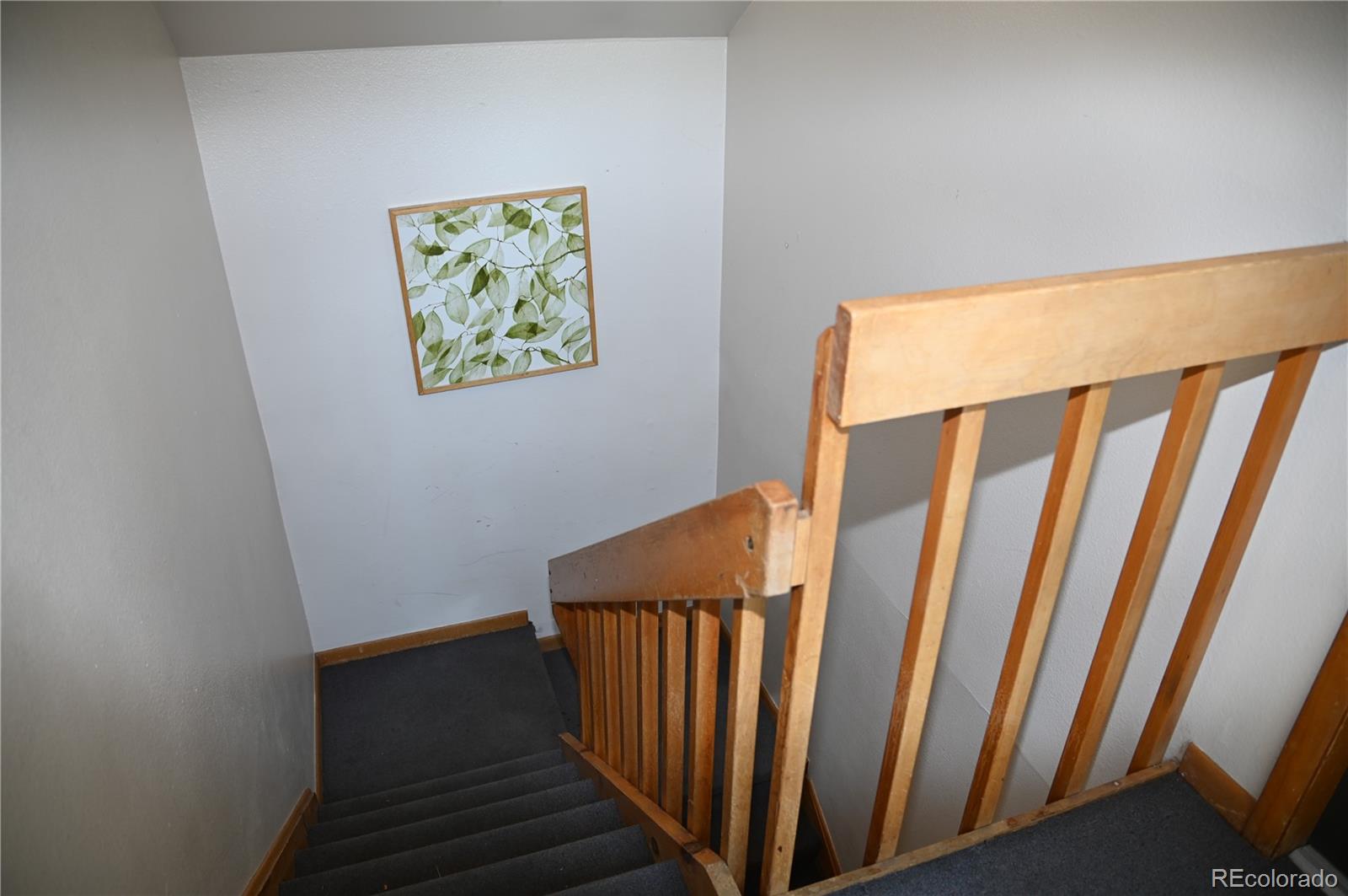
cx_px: 674
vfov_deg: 53.0
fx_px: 898
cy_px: 448
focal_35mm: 24
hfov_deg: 73.8
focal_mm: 24
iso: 220
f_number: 4
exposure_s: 1/60
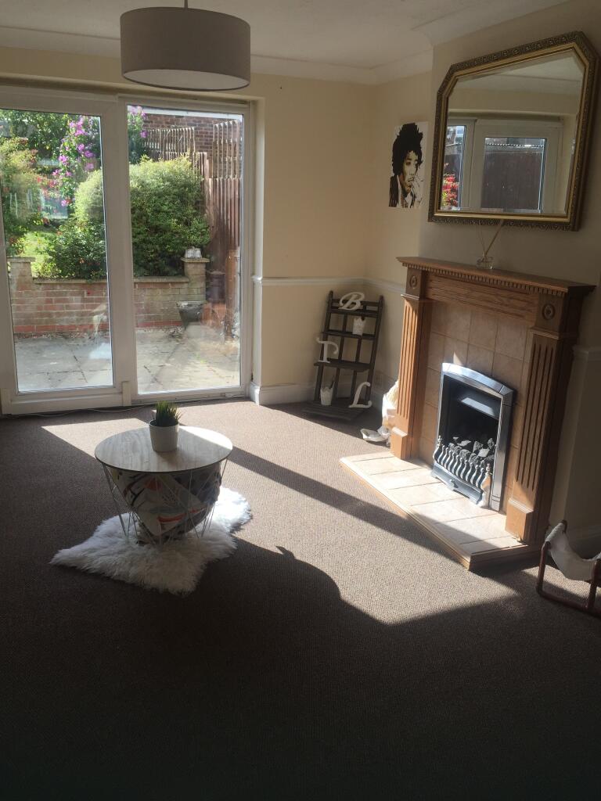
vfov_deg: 61.7
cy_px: 400
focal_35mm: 29
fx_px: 671
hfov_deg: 48.2
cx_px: 300
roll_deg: -2.0
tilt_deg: -16.4
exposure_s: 1/732
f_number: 2.2
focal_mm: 4.15
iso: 32
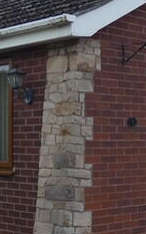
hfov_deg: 14.1
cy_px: 108
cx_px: 69
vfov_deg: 22.3
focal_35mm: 93
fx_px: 591
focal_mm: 3.6
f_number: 2.8
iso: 80
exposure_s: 1/1000
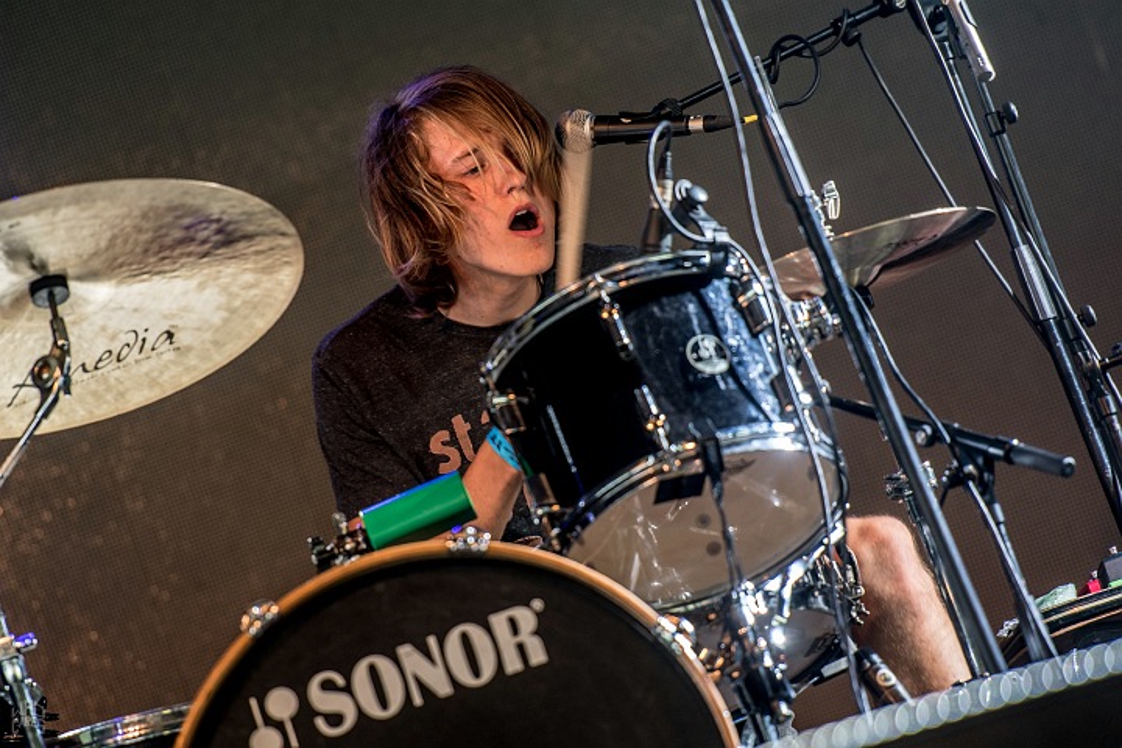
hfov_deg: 6.9
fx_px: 9349
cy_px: 374
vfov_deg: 4.6
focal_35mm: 300
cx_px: 561
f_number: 2.8
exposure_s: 1/100
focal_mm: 200
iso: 640
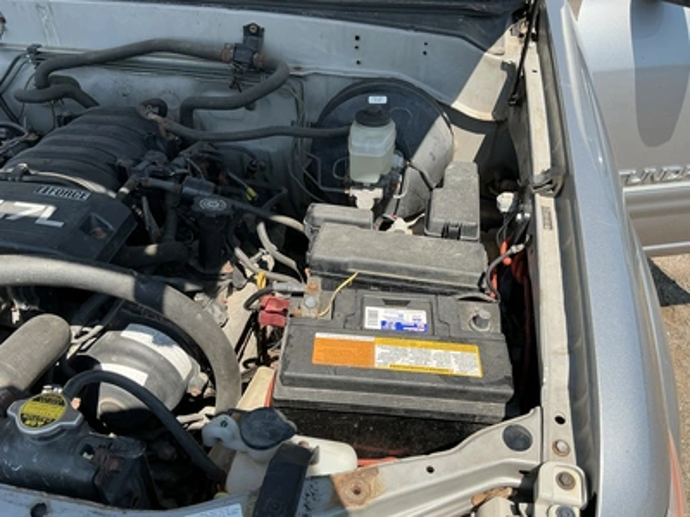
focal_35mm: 28
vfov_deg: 49.7
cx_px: 345
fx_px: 558
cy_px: 258
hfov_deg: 63.4
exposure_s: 1/829
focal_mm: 3
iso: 25
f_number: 1.8
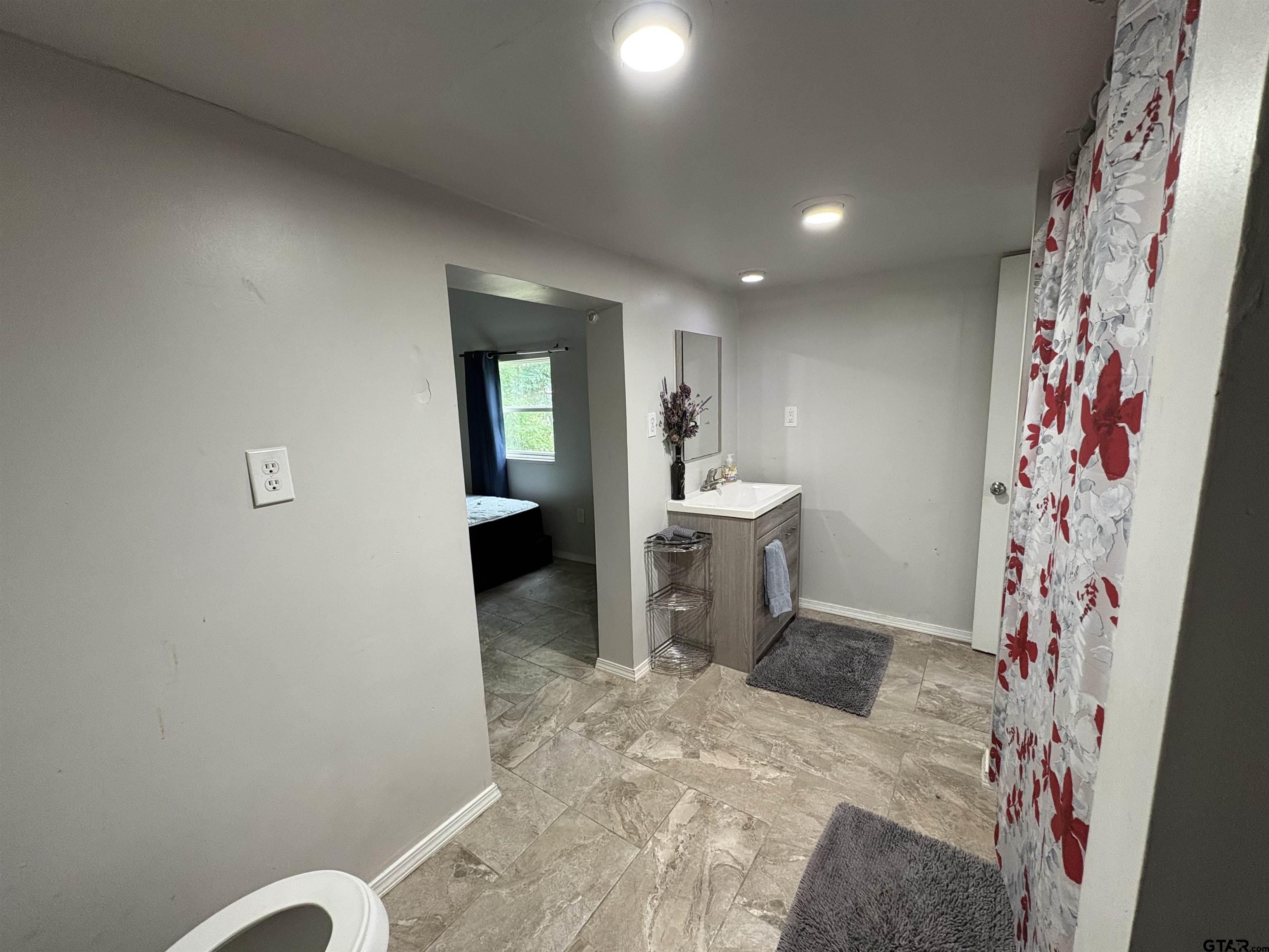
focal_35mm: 14
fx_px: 513
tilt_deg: -8.2
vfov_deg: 85.7
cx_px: 634
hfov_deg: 102.1
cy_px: 476
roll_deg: +2.7
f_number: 2.2
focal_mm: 2.22
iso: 250
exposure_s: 1/60
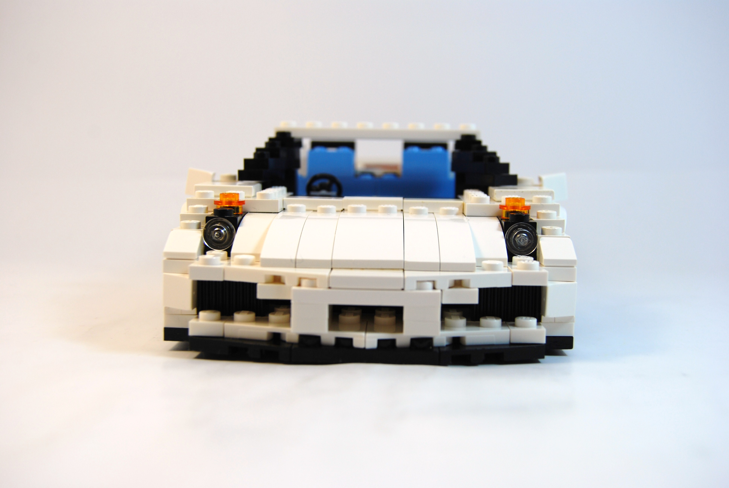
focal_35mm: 45
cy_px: 244
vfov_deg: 29.9
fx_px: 912
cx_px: 364
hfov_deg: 43.6
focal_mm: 30
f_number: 5.6
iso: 100
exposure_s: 1/125
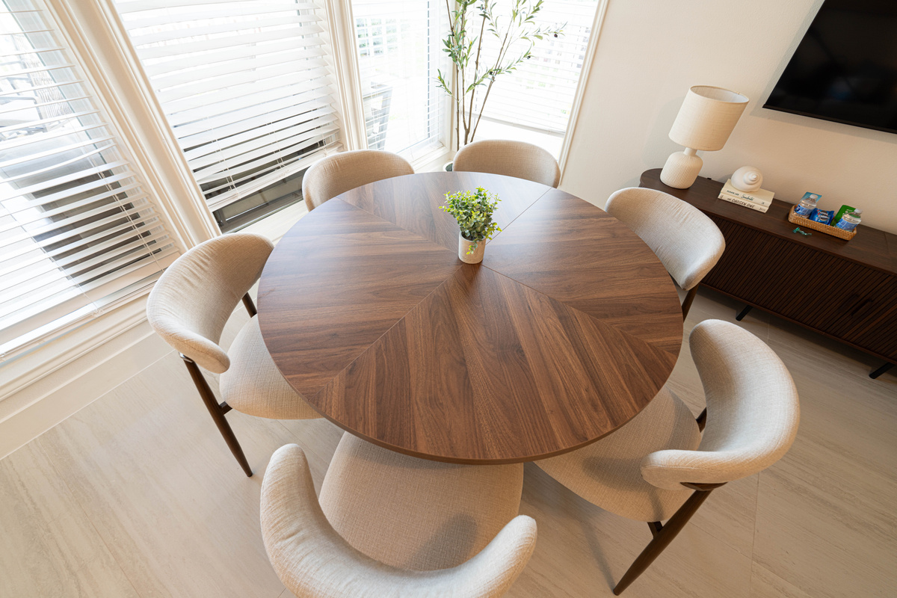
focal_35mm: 14
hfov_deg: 104.3
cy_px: 299
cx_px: 448
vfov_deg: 81.2
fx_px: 349
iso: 160
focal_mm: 14
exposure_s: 1/2
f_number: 8
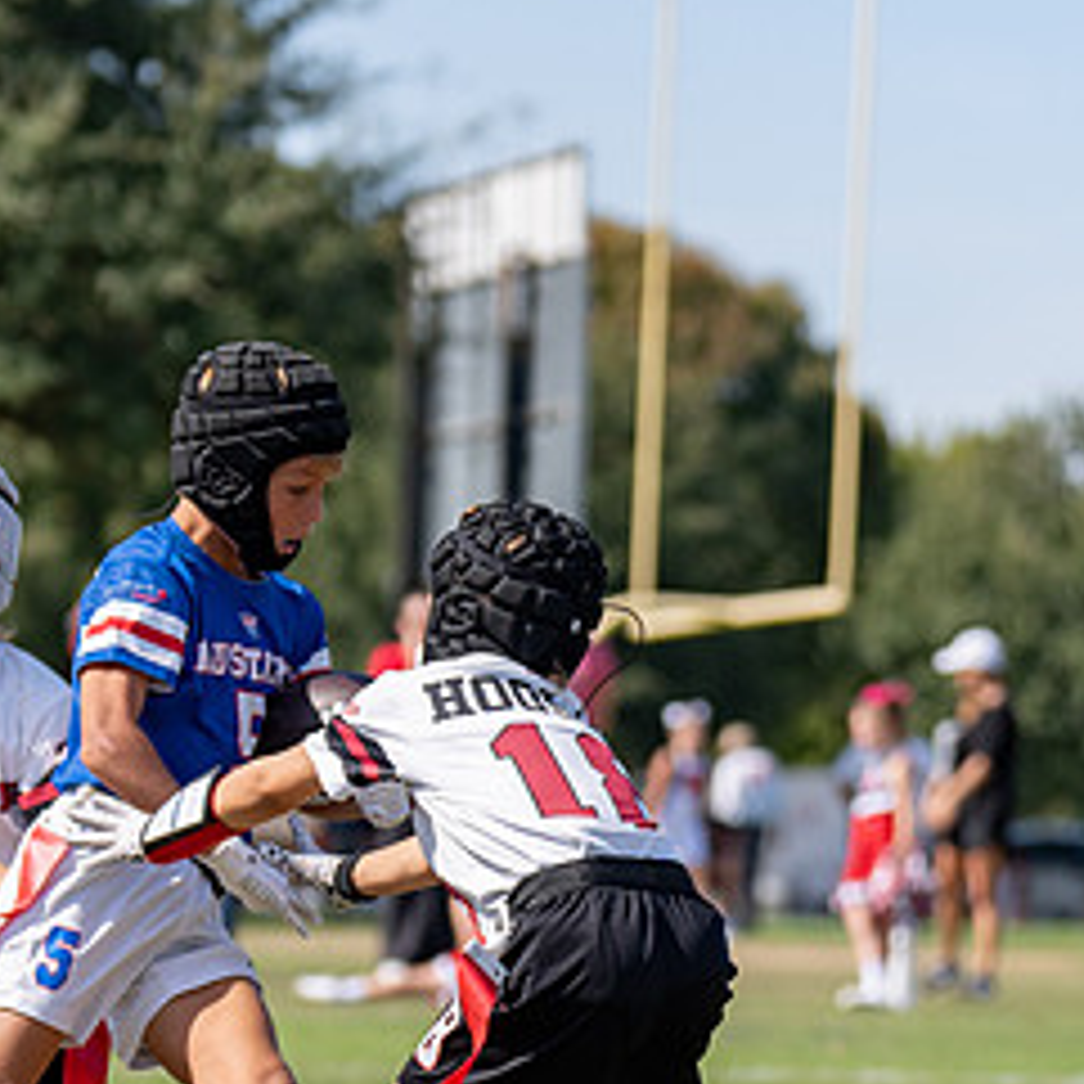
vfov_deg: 6.3
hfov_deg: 6.3
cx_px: 378
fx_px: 9885
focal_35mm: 279
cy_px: 810
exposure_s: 1/1600
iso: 100
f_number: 2.8
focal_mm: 90
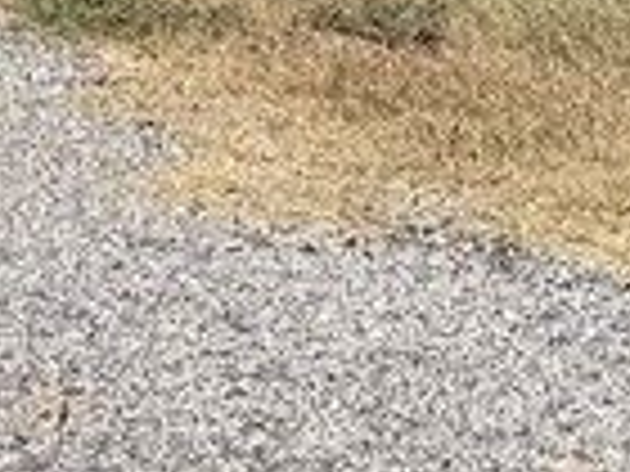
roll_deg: -1.0
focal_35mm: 176
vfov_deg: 7.6
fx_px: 3203
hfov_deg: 9.7
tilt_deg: +0.3
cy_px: -859
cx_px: -972
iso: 80
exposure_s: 1/4673
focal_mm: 6.76
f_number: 1.78
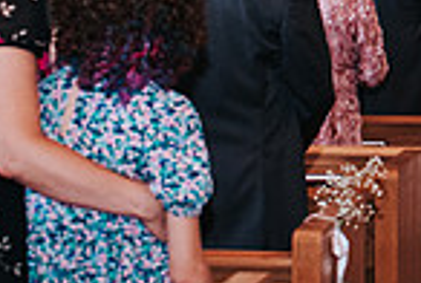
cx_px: 726
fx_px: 1699
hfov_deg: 13.0
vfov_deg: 9.3
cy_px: -136
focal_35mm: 145
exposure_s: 1/125
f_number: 3.2
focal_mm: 35
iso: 900
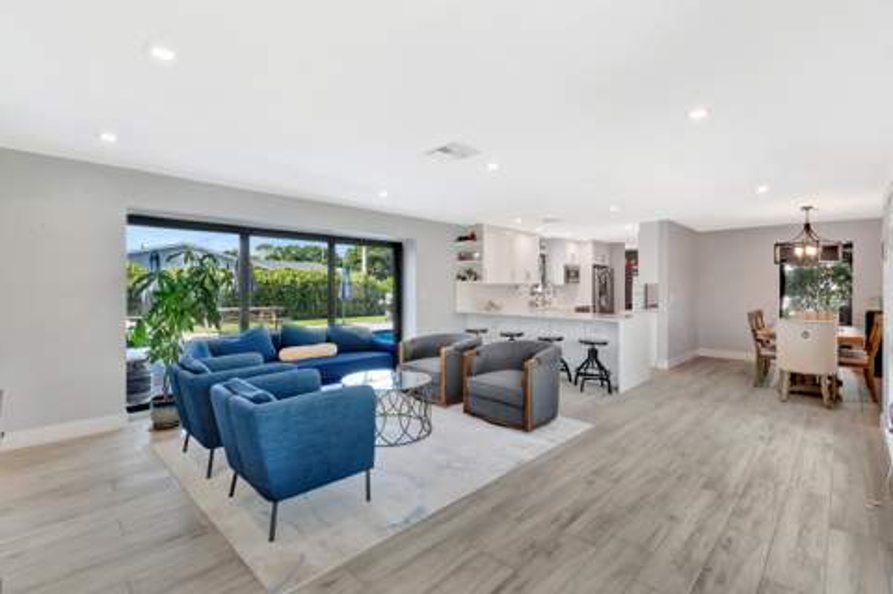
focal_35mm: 15
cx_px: 446
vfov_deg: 77.2
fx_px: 372
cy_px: 297
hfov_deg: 100.4
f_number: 8
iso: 1100
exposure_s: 1/40
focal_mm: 10
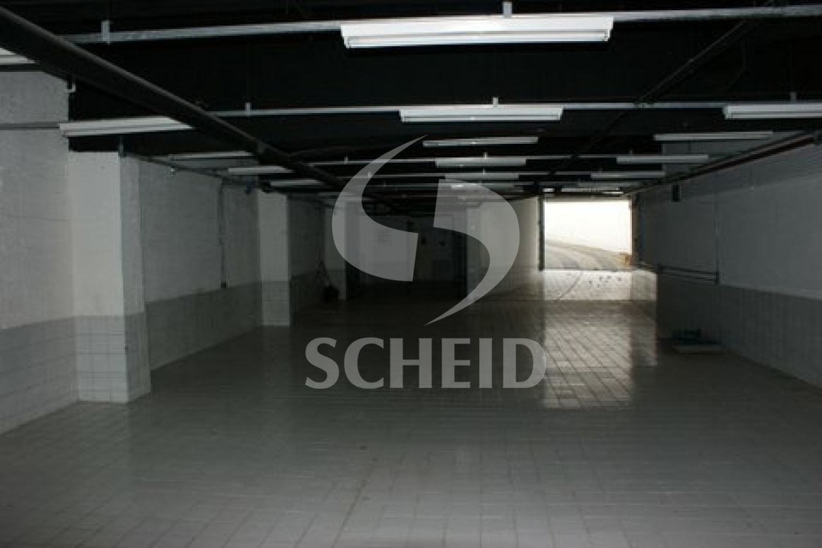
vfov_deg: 47.9
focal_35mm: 27
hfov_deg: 67.4
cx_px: 411
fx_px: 616
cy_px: 274
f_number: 5.6
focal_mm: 18
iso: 400
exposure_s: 1/60
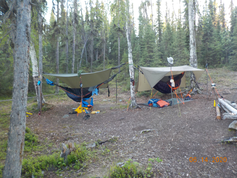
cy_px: 89
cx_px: 118
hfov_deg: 60.0
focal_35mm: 30
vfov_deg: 46.8
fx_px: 205
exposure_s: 1/30
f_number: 3.3
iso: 140
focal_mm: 4.1
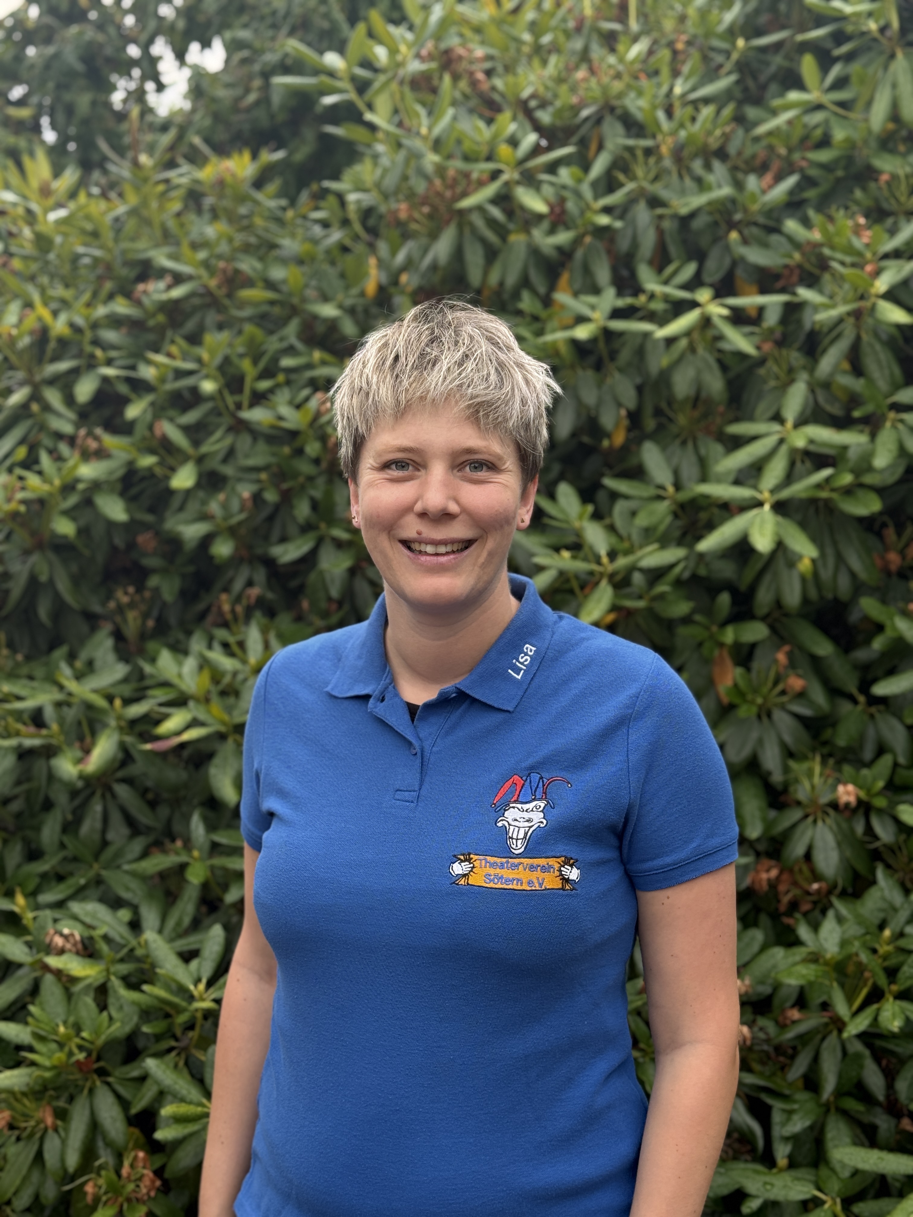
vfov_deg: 39.7
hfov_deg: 30.3
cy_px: 608
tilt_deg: -7.1
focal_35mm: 48
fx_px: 1688
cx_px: 456
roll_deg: -0.3
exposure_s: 1/549
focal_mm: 6.76
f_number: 1.78
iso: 64
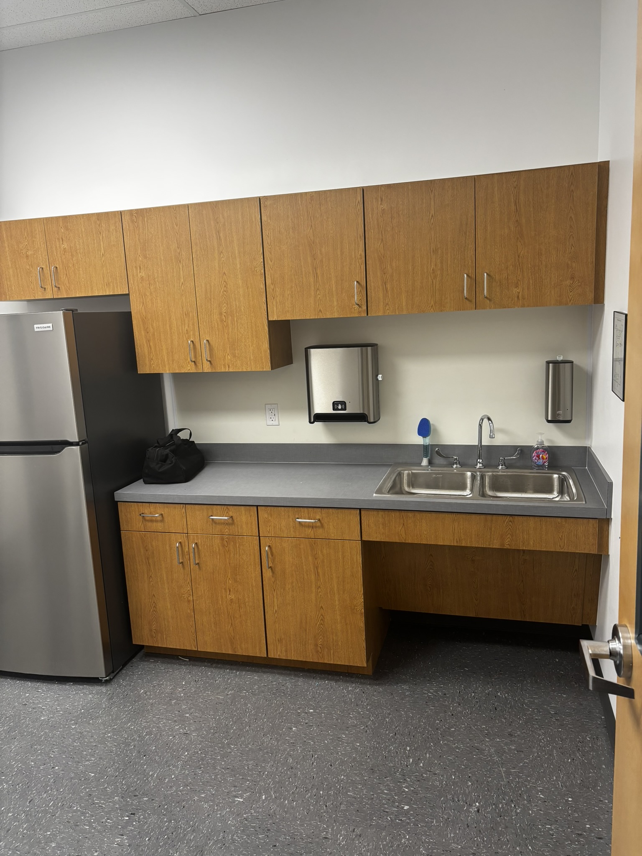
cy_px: 428
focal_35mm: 26
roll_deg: +2.9
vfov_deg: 67.3
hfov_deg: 53.1
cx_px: 321
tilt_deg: -7.3
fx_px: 643
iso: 125
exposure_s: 1/120
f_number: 1.6
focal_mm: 5.96
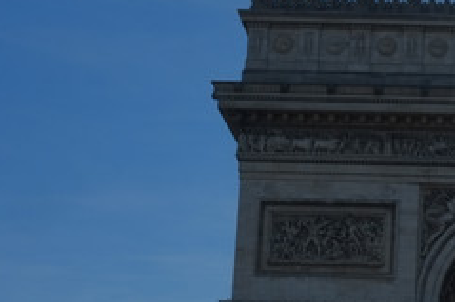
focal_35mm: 110
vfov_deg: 12.3
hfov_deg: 17.9
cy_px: 276
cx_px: 508
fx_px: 1389
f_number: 16
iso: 200
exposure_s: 1/420
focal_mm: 27
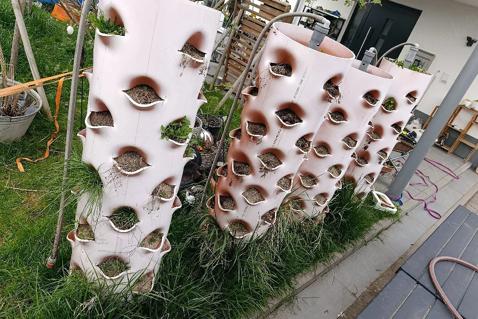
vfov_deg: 51.3
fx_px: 332
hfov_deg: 71.5
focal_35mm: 25
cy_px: 160
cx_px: 242
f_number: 1.65
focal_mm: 6.11
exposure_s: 1/101
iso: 173
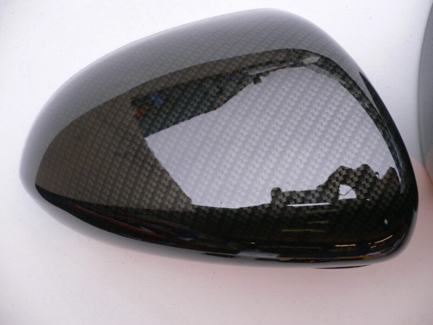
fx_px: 438
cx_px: 216
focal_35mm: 35
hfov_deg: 52.6
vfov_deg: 40.7
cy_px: 162
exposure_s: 1/100
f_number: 2.8
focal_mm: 5.8
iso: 100
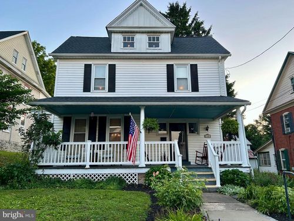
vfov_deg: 53.1
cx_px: 147
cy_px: 110
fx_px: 221
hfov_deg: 67.3
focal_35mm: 26
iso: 80
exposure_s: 1/121
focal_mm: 5.7
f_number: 1.5
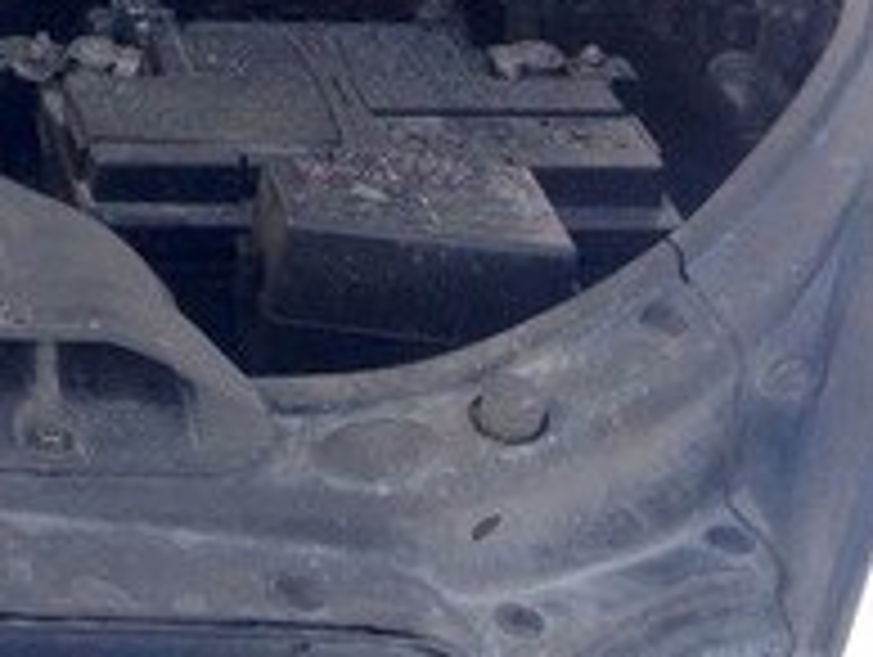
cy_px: -358
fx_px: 2828
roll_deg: +0.7
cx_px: -423
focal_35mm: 112
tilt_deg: -23.2
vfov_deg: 12.5
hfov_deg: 16.1
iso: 50
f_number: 2.4
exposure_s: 1/181
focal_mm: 4.12
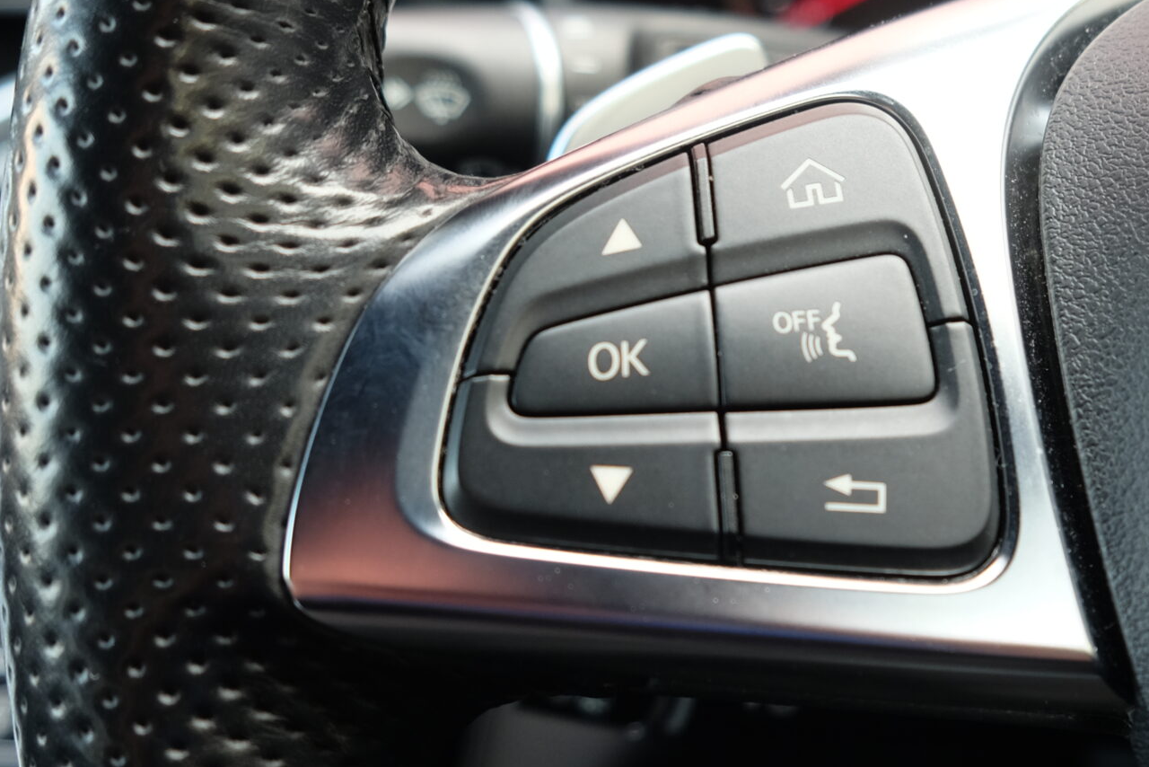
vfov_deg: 21.9
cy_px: 467
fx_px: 1979
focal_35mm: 62
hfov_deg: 32.0
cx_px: 811
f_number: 4
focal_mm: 20.5
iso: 400
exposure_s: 1/25
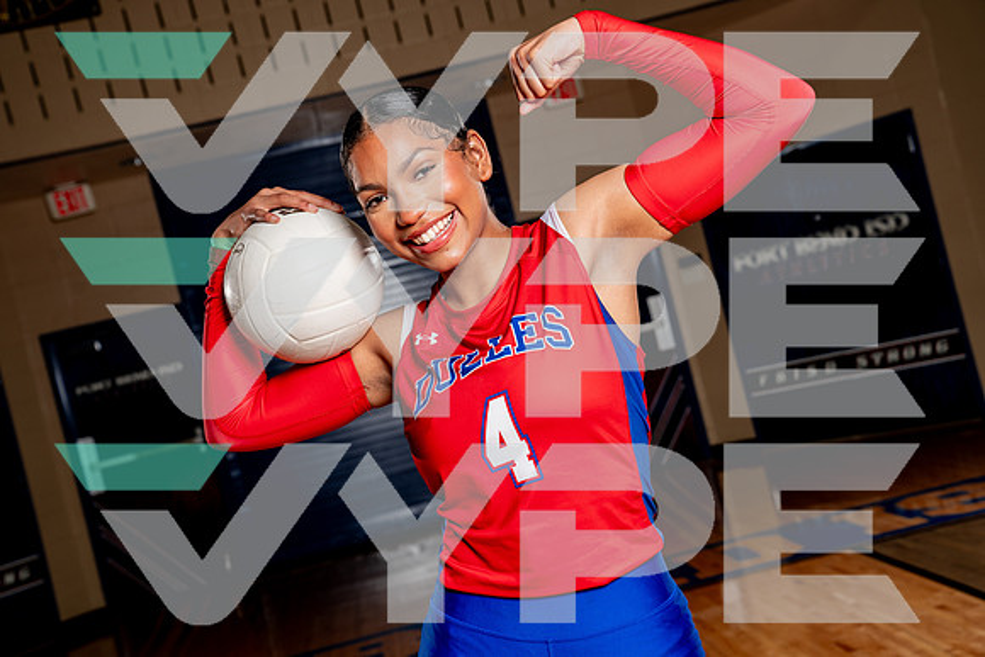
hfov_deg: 37.5
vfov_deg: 25.5
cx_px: 492
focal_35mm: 53
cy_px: 328
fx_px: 1450
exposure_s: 1/250
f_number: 5.6
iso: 200
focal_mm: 53
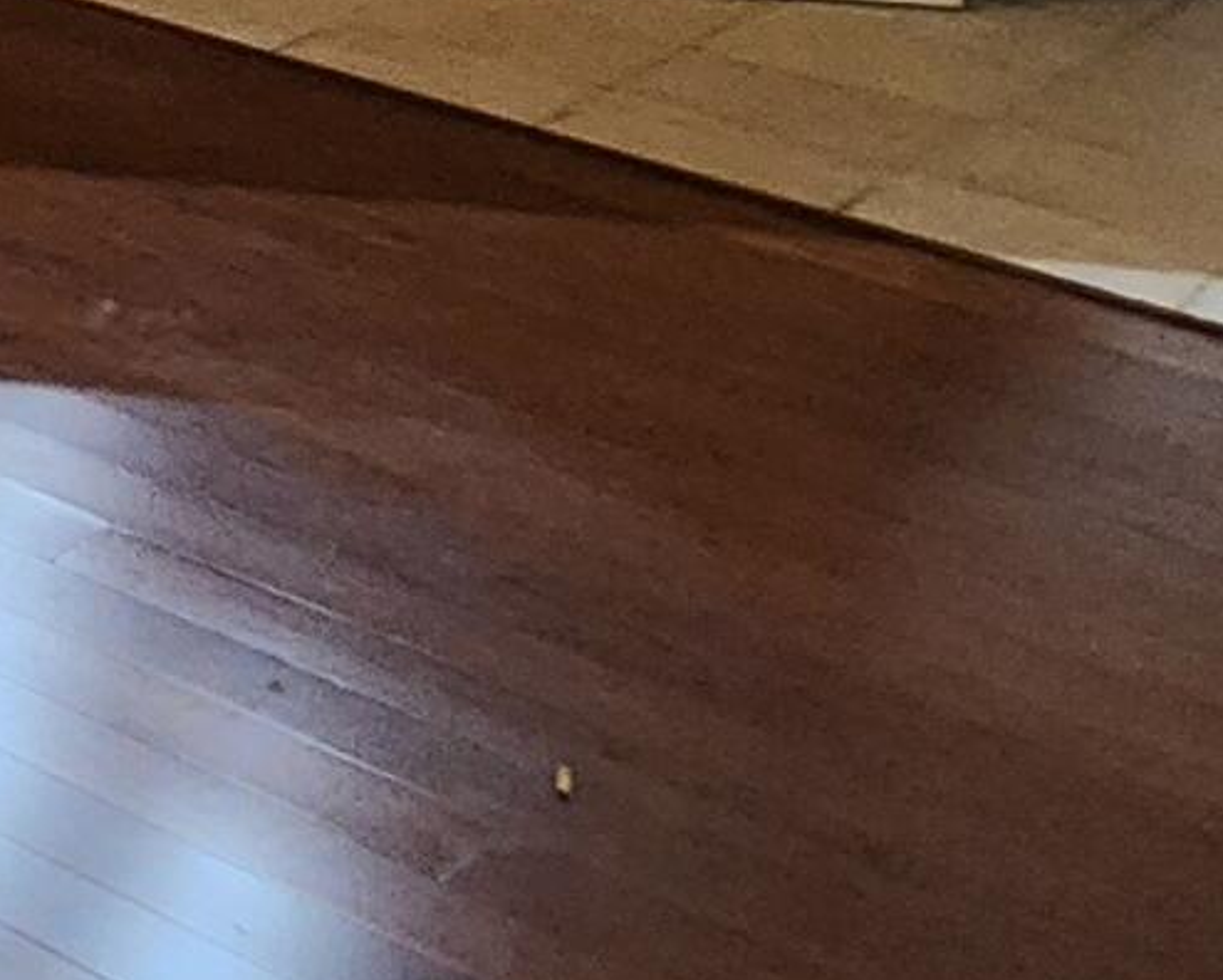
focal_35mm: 77
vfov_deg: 16.9
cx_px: -2015
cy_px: -718
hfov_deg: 13.4
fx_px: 2789
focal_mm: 2.2
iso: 640
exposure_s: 1/24
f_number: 2.2
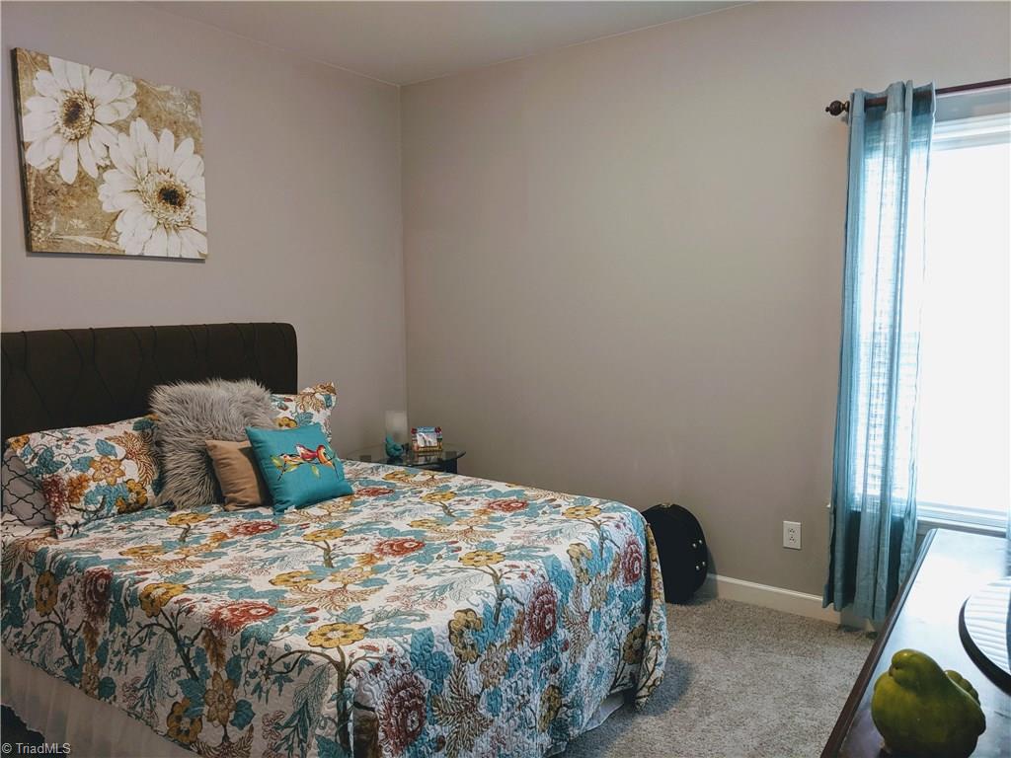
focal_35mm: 26
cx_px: 506
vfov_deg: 53.1
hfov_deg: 67.3
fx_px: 759
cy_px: 379
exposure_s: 1/60
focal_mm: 4.67
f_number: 2
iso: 313
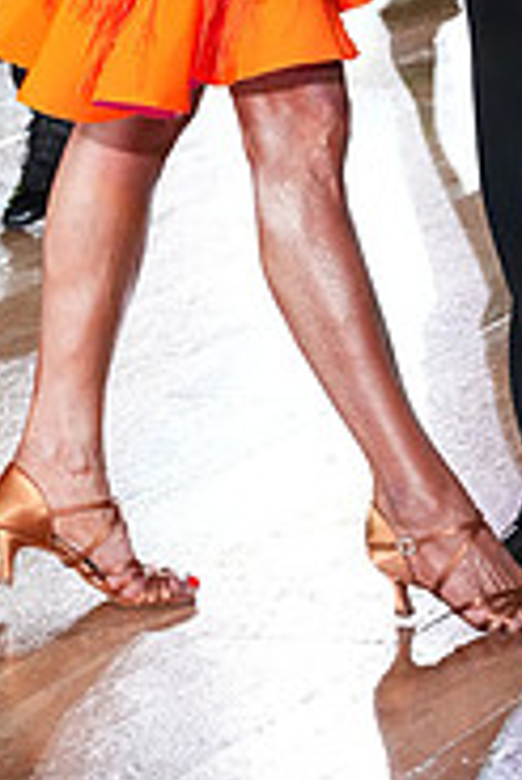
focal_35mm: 315
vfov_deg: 6.5
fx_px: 6838
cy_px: -229
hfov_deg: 4.4
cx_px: 354
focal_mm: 100
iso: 8000
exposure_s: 1/400
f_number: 6.3
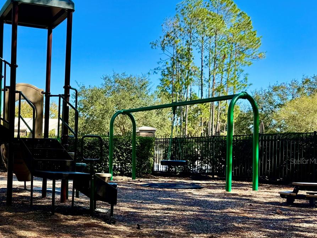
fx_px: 394
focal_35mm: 43
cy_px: 161
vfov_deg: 33.3
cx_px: 40
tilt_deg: +0.6
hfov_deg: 40.9
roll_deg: -1.0
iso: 80
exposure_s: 1/1395
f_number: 1.78
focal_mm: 6.76
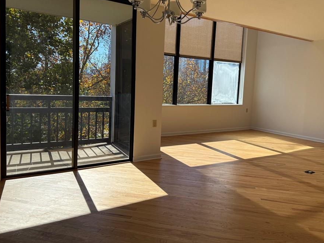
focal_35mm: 28
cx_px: 162
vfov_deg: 49.6
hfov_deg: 63.5
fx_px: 262
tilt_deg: -4.3
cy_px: 105
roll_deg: -2.4
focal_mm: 6.76
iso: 100
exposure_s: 1/1618
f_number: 1.78
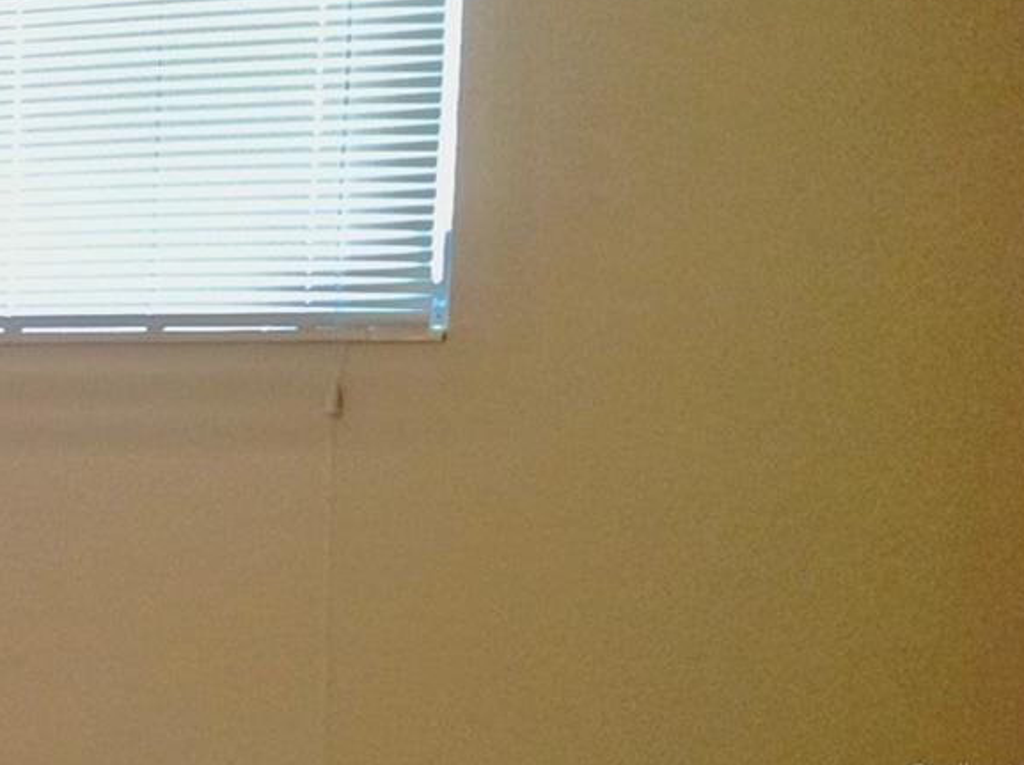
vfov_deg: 14.9
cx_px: -344
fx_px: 2865
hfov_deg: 18.7
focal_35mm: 97
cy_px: 777
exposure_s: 1/15
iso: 100
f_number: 2.4
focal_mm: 4.28
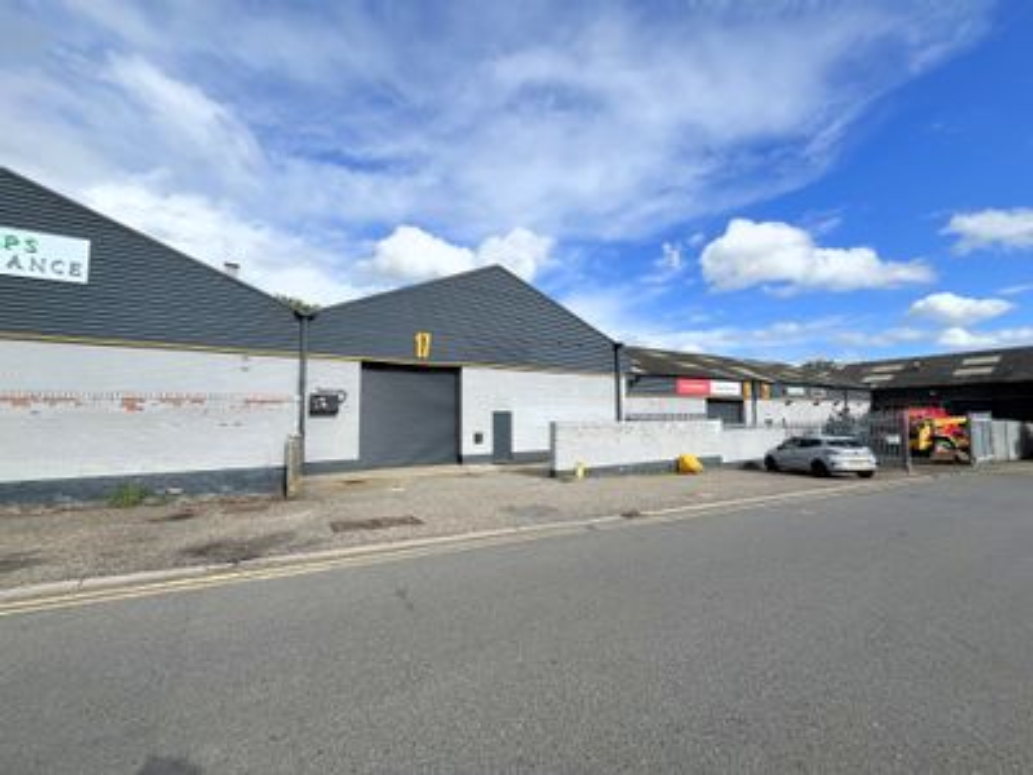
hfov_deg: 102.1
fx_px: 418
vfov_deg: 85.7
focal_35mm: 14
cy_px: 388
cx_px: 516
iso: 32
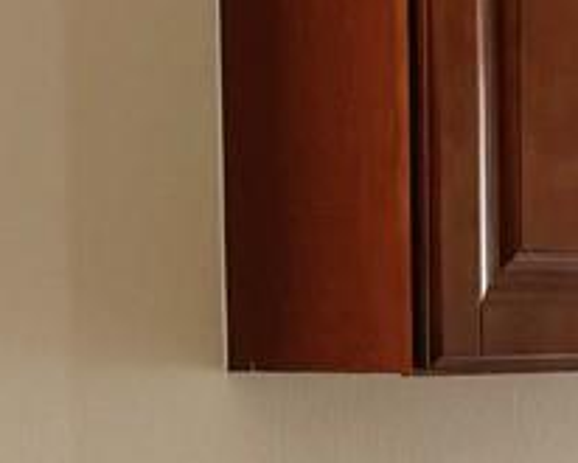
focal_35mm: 182
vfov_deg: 8.5
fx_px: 3115
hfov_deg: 10.1
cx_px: 962
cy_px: 311
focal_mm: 6.76
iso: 160
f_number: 1.78
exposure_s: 1/120
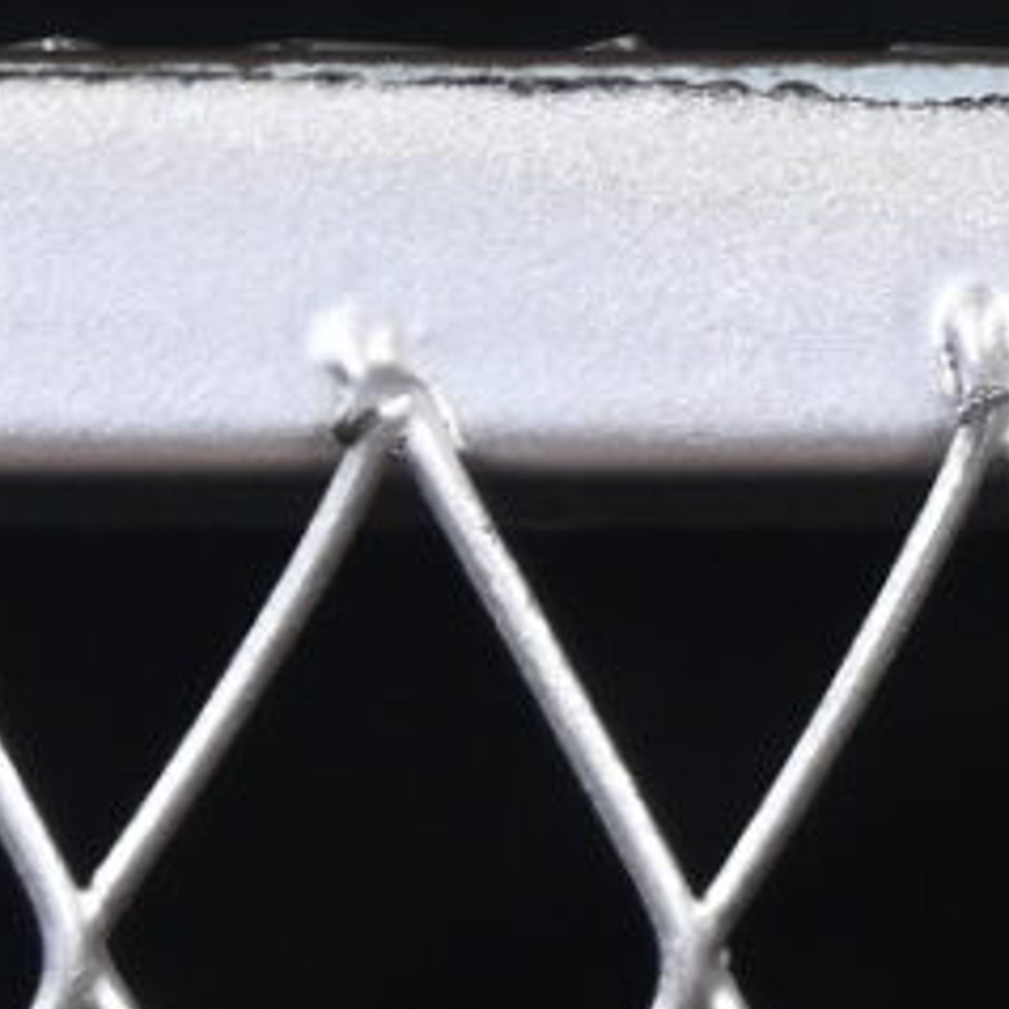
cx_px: 4180
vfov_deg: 2.5
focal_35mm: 687
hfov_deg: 2.5
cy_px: -2160
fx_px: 22656
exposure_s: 1/60
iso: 160
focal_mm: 50
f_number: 6.3
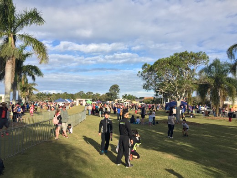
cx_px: 118
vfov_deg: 48.2
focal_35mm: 29
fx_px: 199
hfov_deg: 61.7
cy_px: 89
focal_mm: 4.15
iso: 32
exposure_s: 1/1883
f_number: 2.2
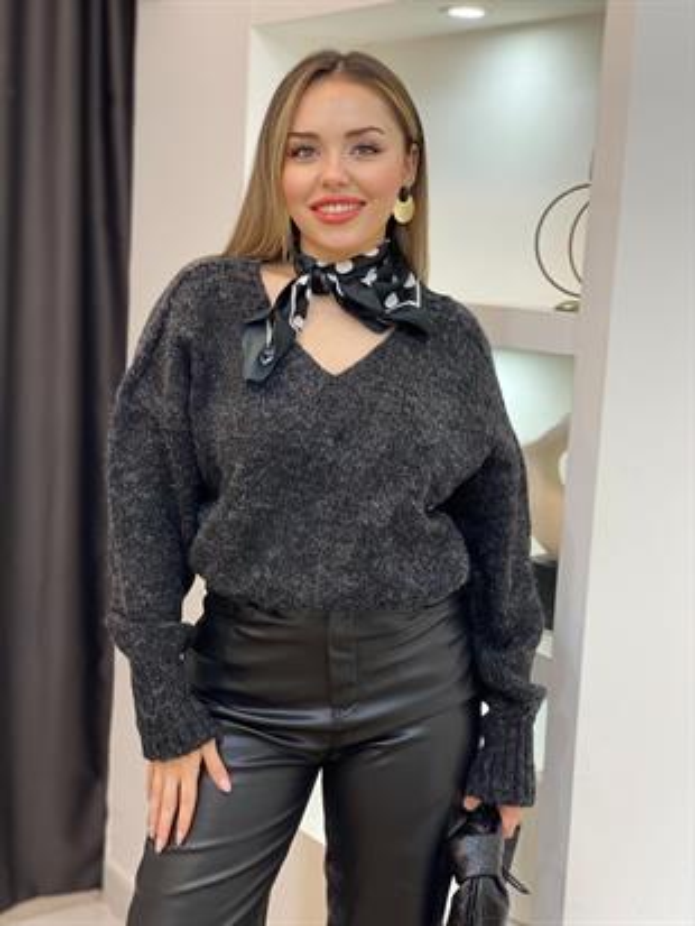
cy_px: 463
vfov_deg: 36.8
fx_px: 1391
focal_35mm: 52
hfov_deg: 28.0
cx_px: 348
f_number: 2
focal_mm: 6
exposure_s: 1/100
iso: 125
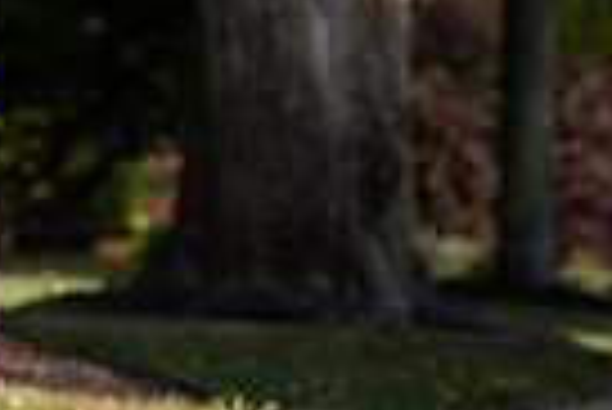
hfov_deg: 1.6
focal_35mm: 1276
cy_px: 61
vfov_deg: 1.1
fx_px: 21715
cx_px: 950
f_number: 5
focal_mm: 300
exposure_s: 1/640
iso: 250
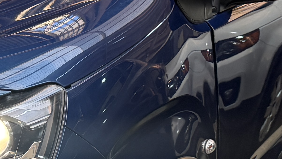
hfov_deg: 15.7
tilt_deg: -12.1
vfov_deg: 9.6
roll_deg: +0.8
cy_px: 156
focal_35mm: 125
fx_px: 935
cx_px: -150
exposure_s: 1/169
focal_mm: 6.76
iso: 160
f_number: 1.78
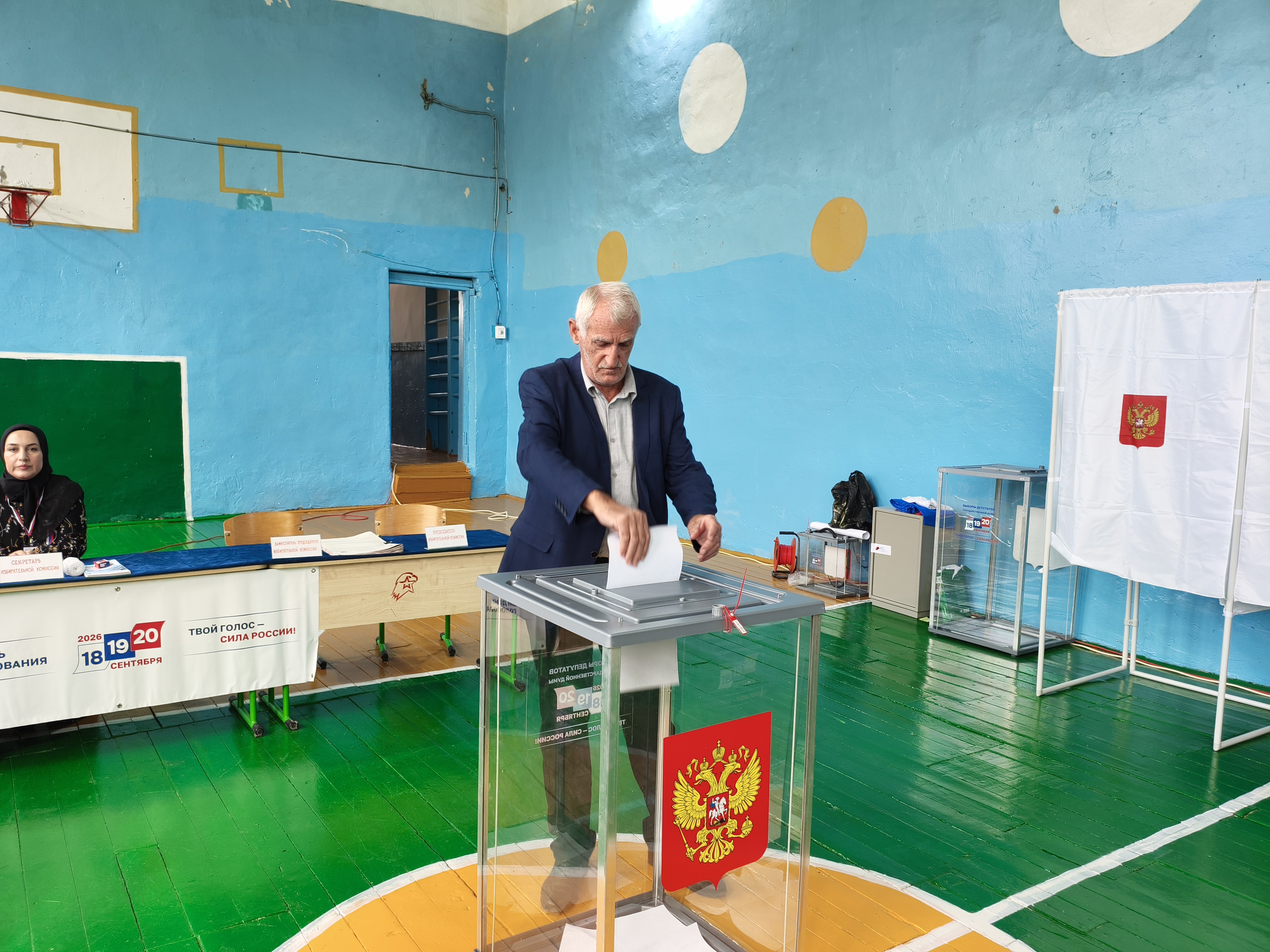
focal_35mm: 26
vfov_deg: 53.1
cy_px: 476
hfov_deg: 67.3
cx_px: 635
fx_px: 954
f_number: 1.5
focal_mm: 4.95
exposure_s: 1/90
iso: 80
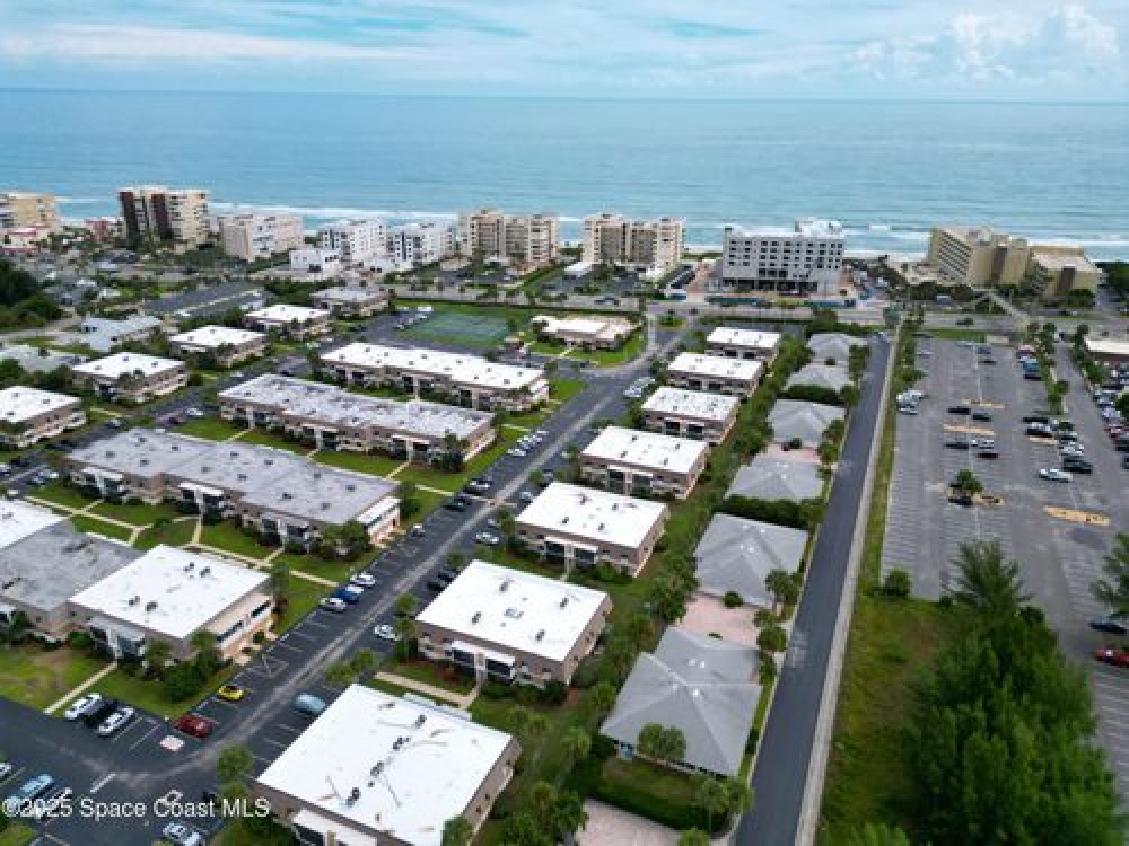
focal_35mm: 24
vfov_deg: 56.8
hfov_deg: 71.6
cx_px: 564
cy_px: 423
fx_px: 783
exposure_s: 1/5000
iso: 160
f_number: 1.7
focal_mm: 6.72
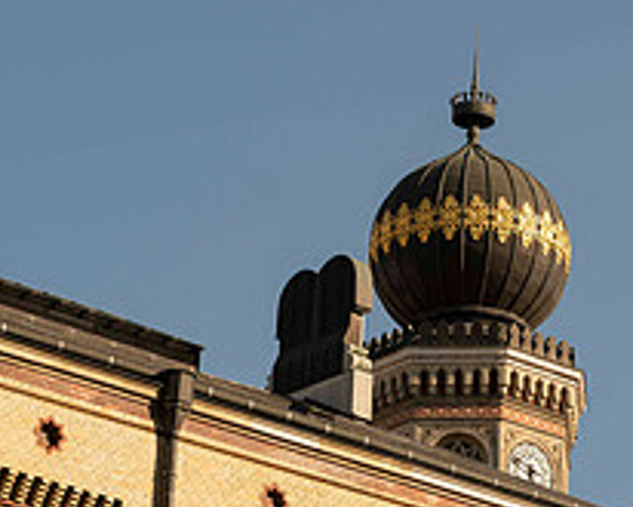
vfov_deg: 7.7
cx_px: 697
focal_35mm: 202
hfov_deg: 9.5
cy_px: 222
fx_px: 3786
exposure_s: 1/1000
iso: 64
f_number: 4
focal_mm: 70
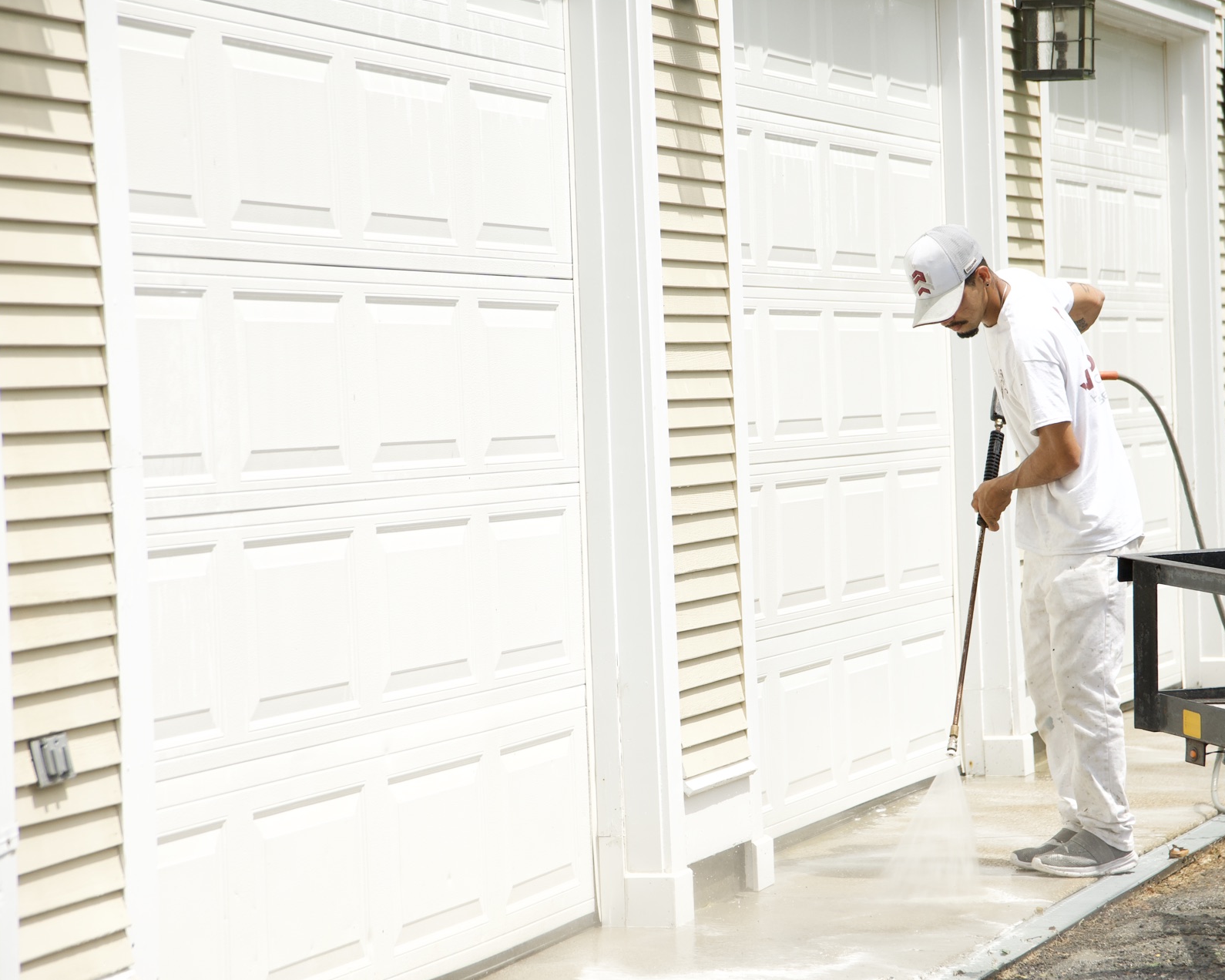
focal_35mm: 119
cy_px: 492
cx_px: 698
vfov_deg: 13.0
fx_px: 4314
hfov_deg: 16.2
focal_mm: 70
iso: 400
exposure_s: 1/2000
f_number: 4.5
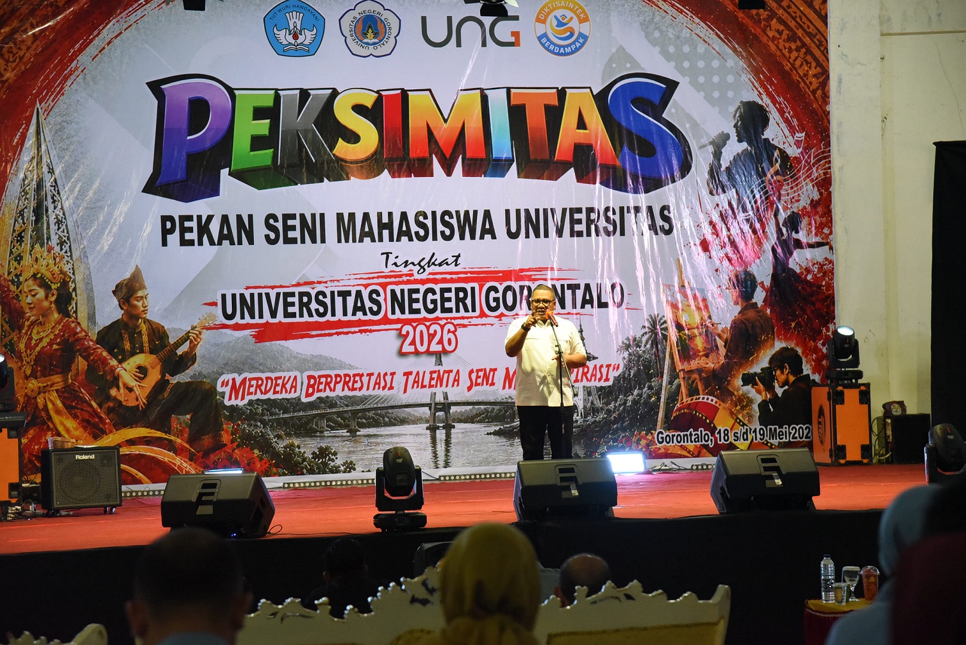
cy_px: 322
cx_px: 483
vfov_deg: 14.4
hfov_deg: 21.4
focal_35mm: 95
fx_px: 2550
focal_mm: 95
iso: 6400
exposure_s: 1/200
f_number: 5.6
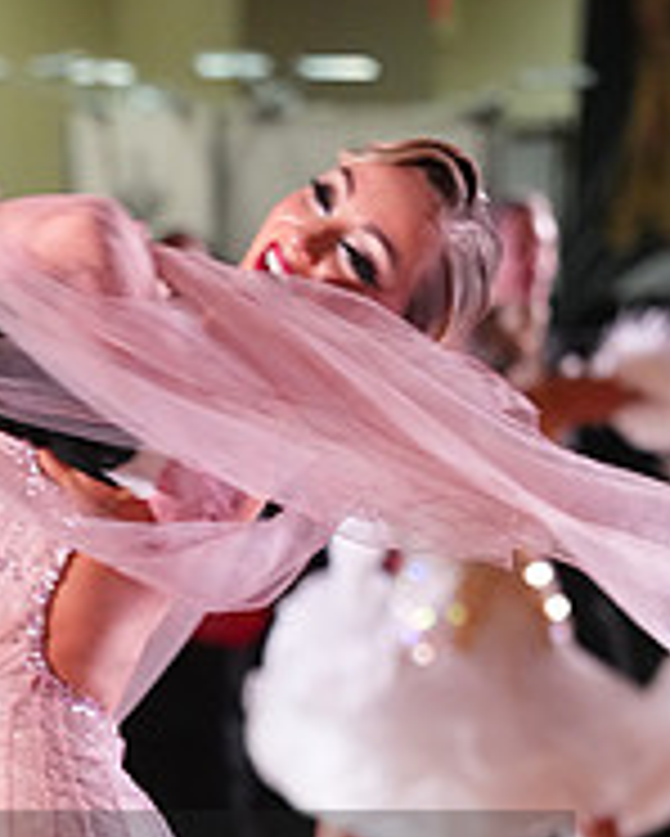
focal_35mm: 503
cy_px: 963
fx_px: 12458
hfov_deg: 3.1
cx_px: -43
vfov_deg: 3.8
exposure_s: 1/200
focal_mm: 172
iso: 4000
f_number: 4.5
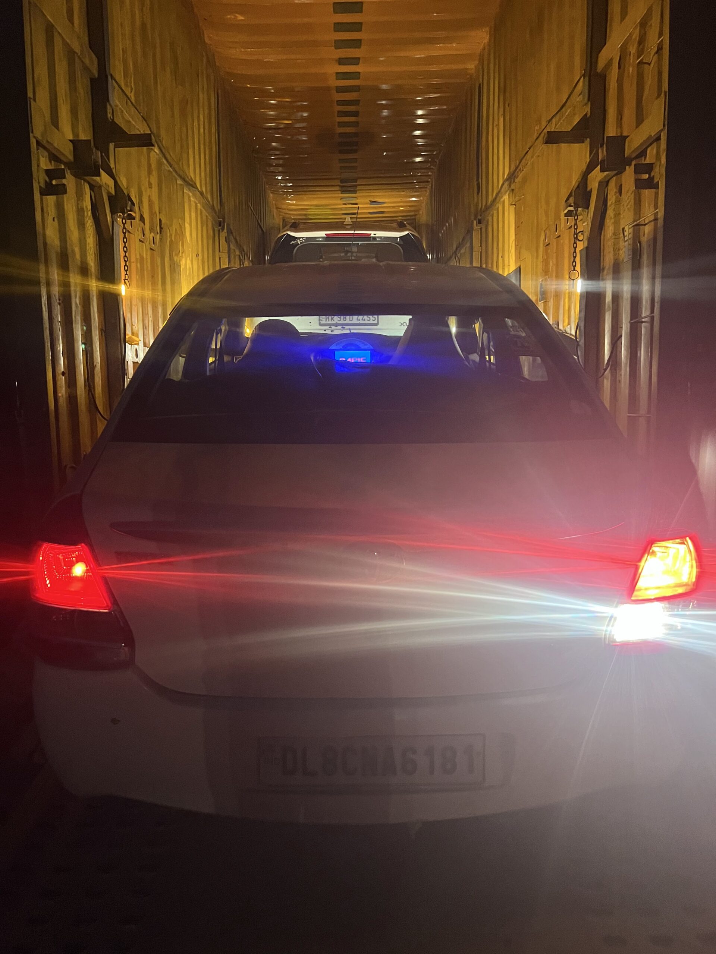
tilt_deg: -4.9
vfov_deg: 67.3
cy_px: 477
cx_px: 358
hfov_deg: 53.1
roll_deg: -0.5
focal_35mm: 26
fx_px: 717
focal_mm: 5.7
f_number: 1.5
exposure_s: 1/40
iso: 640
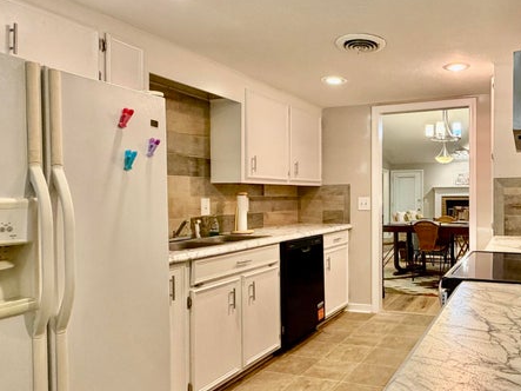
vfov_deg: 51.3
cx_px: 399
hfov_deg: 61.2
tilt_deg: -0.4
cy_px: 203
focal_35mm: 27
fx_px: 406
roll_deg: +0.1
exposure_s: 1/60
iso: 250
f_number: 2.2
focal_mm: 2.22
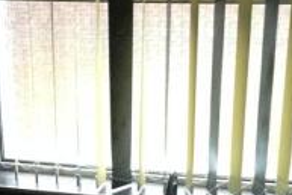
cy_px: 226
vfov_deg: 12.2
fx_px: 893
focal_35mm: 110
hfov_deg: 18.5
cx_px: 89
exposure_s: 1/20
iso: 320
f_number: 2.4
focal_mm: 4.28
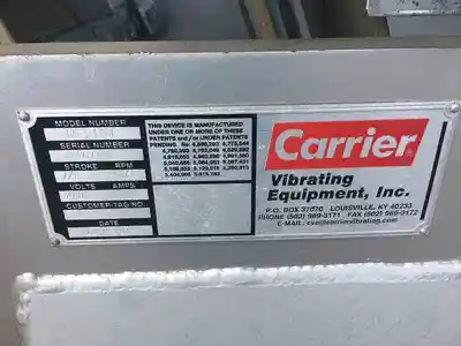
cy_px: 173
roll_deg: -0.7
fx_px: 386
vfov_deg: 48.2
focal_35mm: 29
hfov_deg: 61.7
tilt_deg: -25.7
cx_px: 230
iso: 25
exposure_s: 1/327
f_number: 2.2
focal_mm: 4.15
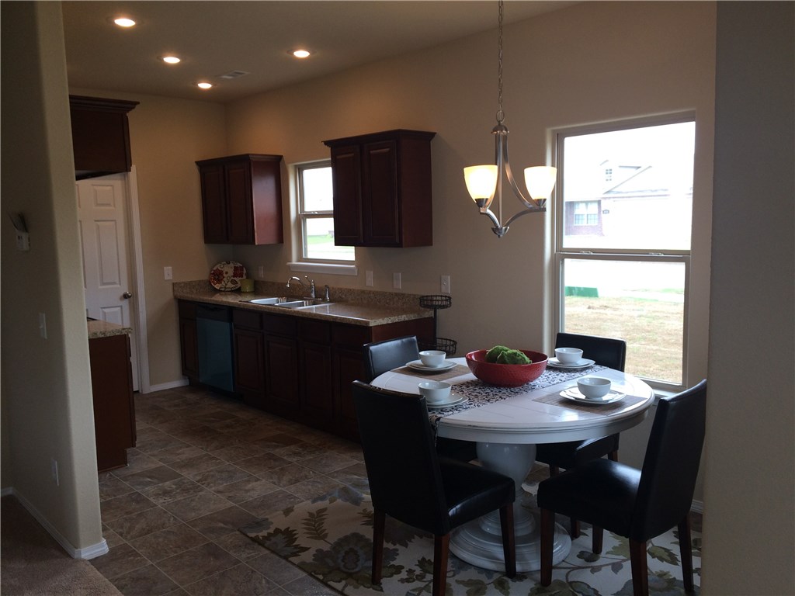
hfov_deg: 61.7
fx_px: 666
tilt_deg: -6.4
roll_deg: +1.9
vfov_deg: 48.2
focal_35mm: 29
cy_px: 298
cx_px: 398
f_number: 2.2
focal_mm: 4.15
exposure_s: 1/60
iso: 40
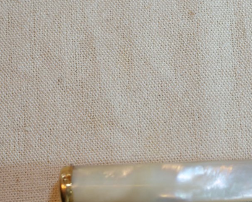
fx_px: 873
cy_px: 157
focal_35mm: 117
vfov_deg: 13.1
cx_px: 217
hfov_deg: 16.3
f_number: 4.5
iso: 200
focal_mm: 30
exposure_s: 1/200
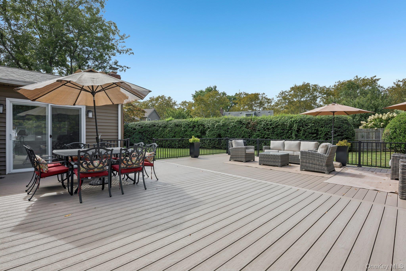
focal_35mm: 17
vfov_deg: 70.4
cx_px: 203
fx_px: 192
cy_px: 136
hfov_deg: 93.3
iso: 160
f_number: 9
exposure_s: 1/200
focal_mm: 17
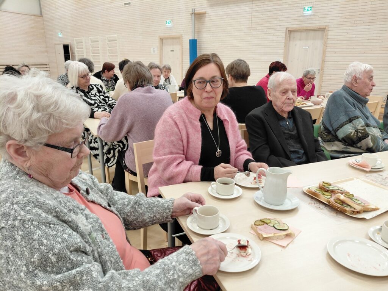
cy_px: 146
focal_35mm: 25
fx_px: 280
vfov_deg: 54.9
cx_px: 194
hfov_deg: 69.4
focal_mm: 4.69
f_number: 1.8
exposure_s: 1/100
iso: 100
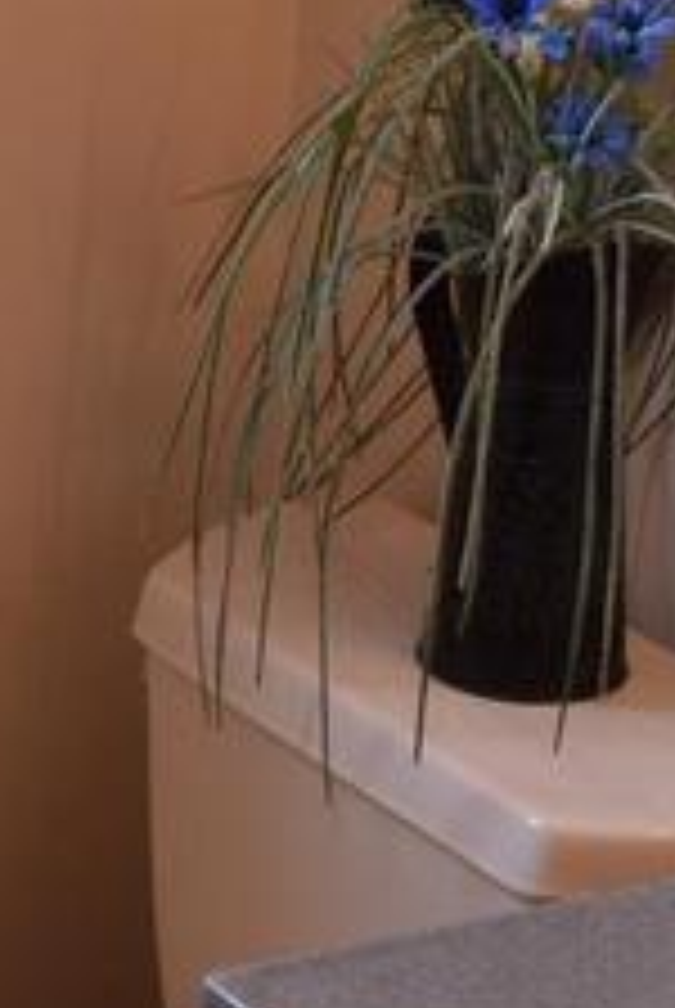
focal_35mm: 130
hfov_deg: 9.9
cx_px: -652
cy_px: 189
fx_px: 3645
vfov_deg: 15.6
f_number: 5
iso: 400
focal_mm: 18
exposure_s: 1/100
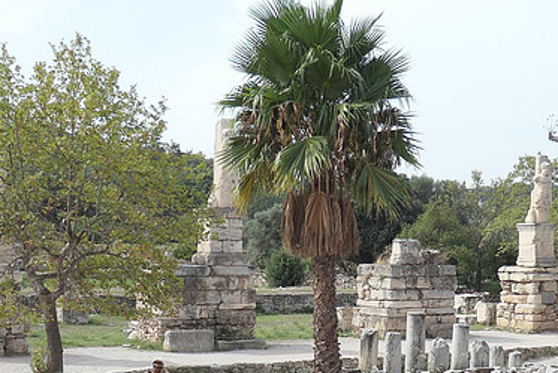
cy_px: 284
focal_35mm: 56
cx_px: 420
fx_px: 868
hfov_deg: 34.8
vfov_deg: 23.9
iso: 200
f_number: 3.3
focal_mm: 8.8
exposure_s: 1/1300
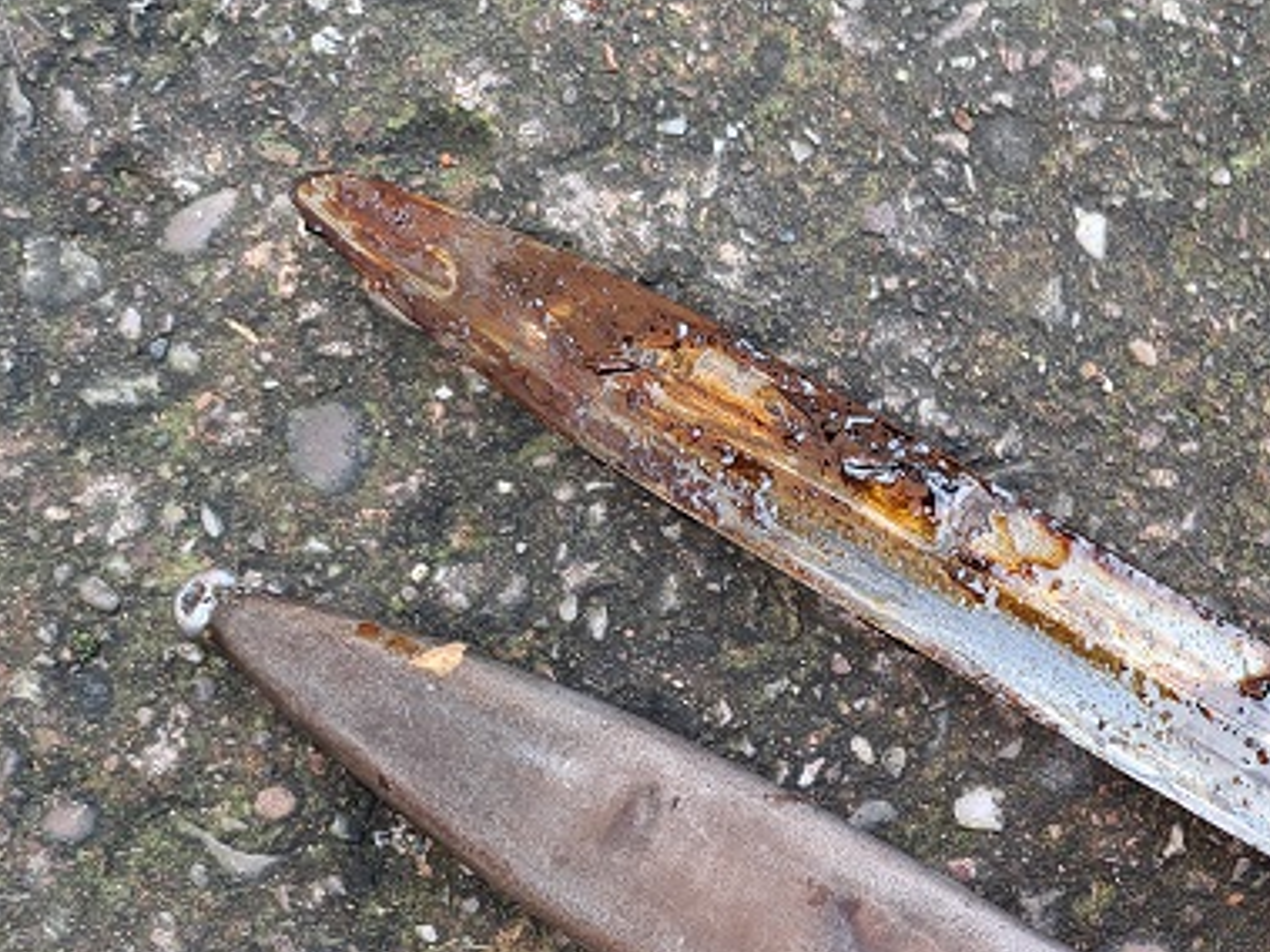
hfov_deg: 30.1
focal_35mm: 57
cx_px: 1421
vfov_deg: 24.5
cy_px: 944
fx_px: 2091
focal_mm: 5.23
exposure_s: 1/50
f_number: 1.8
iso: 50
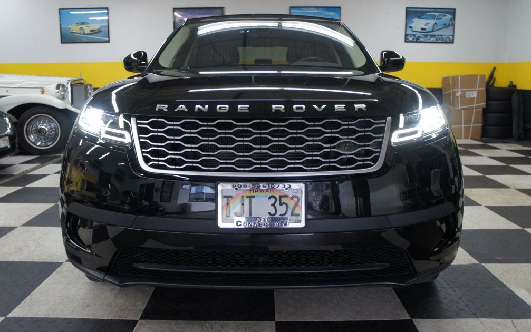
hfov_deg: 63.7
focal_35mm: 30
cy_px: 154
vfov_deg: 42.5
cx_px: 267
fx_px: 427
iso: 200
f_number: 3.5
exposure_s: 1/30
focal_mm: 19
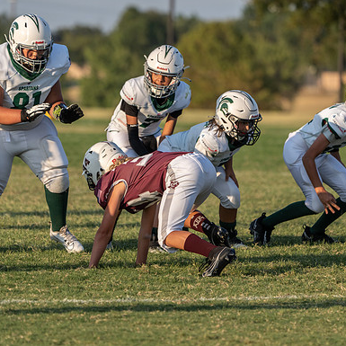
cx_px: 173
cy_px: 173
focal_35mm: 396
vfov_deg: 4.4
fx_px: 4478
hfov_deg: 4.4
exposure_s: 1/1600
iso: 400
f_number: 5.6
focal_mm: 309
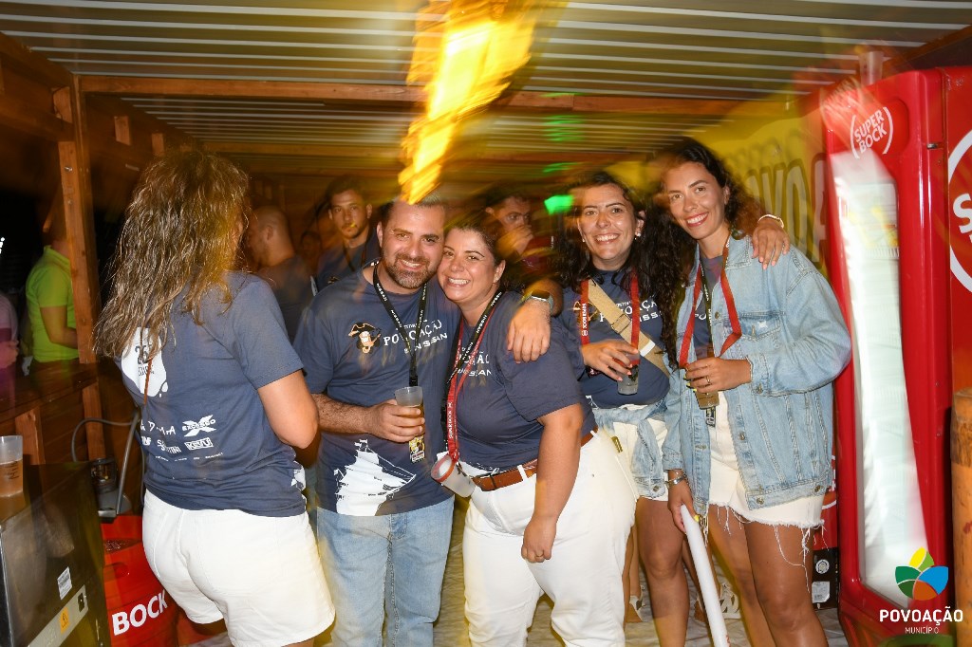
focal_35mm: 31
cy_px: 324
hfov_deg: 60.3
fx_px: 837
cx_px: 486
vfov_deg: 42.3
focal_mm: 21
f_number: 5
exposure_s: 1/6
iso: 100
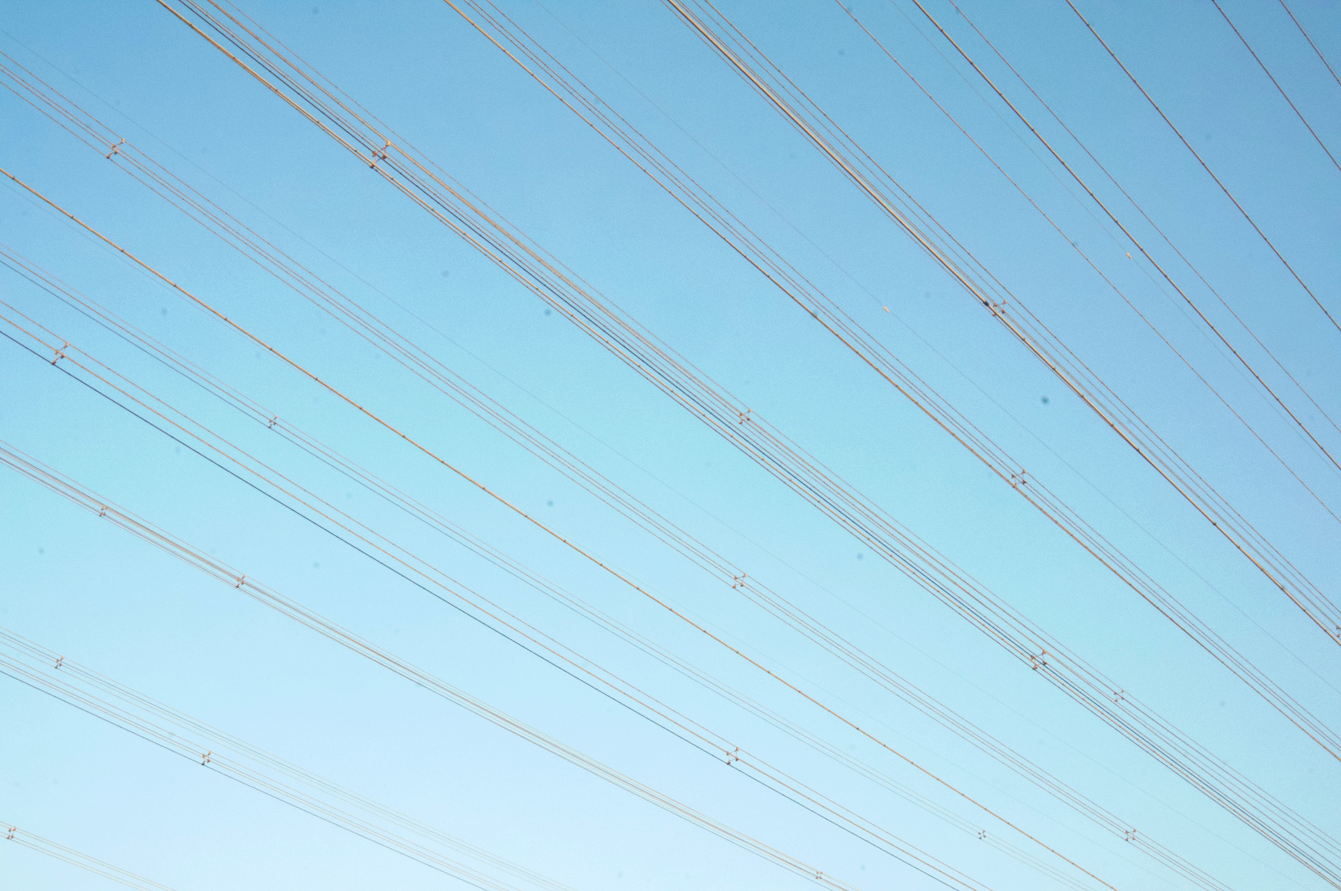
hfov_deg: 40.0
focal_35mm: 50
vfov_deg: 27.2
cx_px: 670
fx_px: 1842
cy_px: 446
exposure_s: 1/100
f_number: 32
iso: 6400
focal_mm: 33
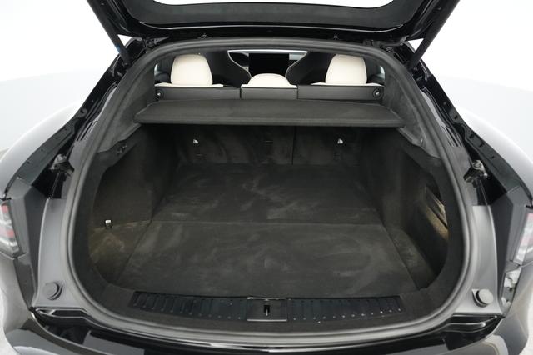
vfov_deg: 53.1
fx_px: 355
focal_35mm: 24
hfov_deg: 73.8
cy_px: 178
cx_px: 266
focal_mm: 24
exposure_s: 1/160
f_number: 2.8
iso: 10000
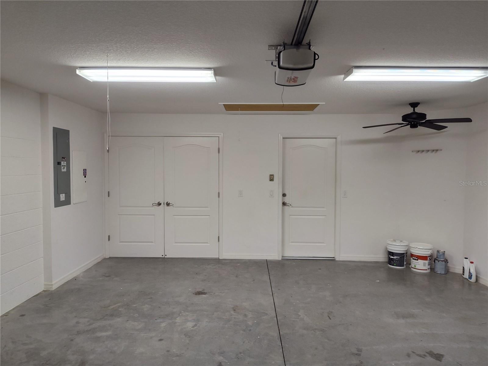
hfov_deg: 73.9
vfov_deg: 58.9
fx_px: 324
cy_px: 183
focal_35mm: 23
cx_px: 244
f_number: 1.8
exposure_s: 1/120
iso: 409
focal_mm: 5.56
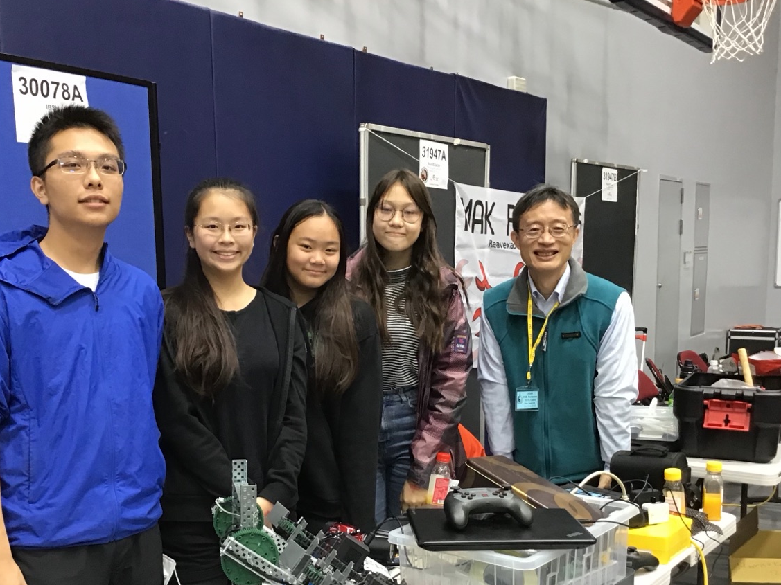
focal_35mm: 44
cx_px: 323
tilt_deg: -7.8
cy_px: 397
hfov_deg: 42.8
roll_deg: +1.3
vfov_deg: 32.6
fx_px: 993
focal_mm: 3.3
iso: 100
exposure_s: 1/30
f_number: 2.4
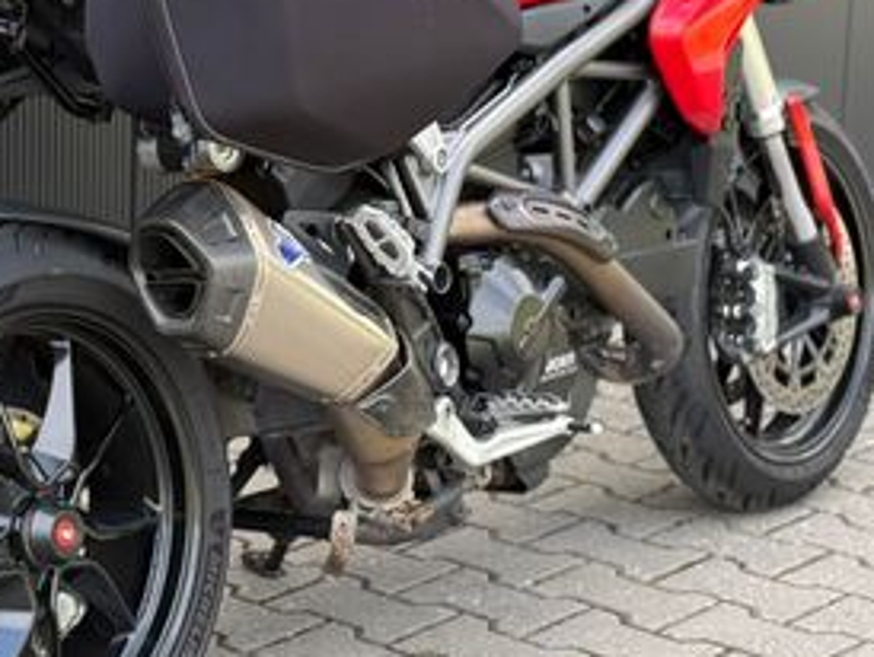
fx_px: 2830
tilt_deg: -9.9
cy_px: 131
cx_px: 233
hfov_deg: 17.5
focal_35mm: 112
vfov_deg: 13.2
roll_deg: -0.7
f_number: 1.78
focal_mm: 6.76
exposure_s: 1/447
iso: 80
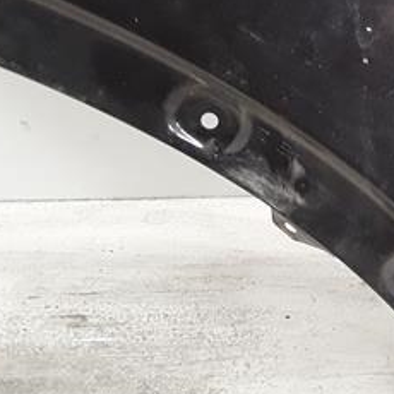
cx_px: 469
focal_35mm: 69
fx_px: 889
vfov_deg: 24.9
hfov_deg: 23.0
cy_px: 127
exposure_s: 1/50
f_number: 1.9
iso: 125
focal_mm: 2.91
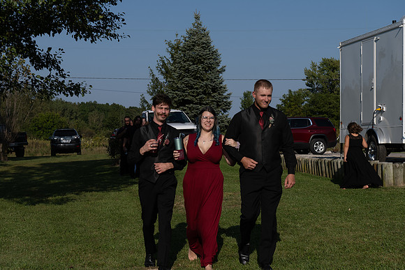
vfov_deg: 19.5
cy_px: 135
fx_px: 788
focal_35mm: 70
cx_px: 202
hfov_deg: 28.8
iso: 250
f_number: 7.1
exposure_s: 1/1600
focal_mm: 70
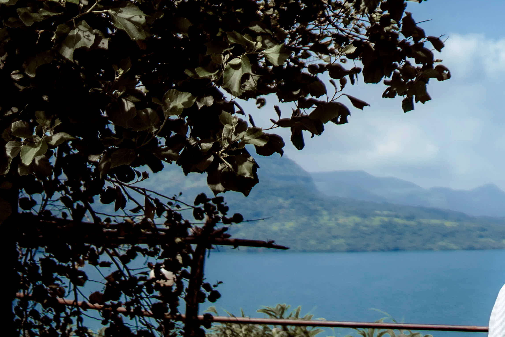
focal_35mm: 92
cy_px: 378
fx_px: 1290
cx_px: 613
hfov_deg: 20.6
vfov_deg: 14.5
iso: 100
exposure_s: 1/8000
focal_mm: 35
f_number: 1.4
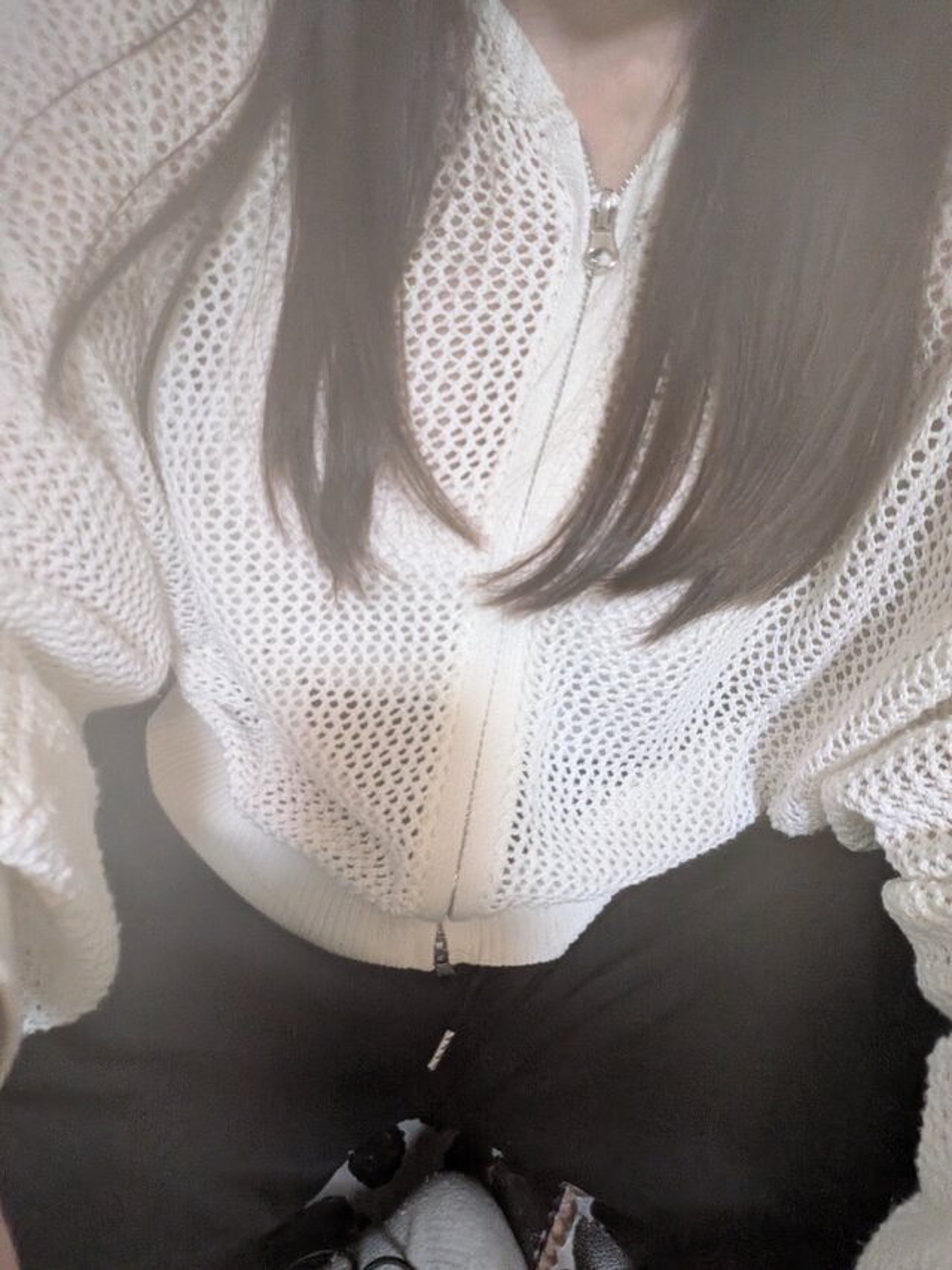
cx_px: 476
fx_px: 770
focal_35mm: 21
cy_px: 635
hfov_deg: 63.5
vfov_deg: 79.0
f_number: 2.2
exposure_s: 1/60
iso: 1145
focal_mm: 2.74
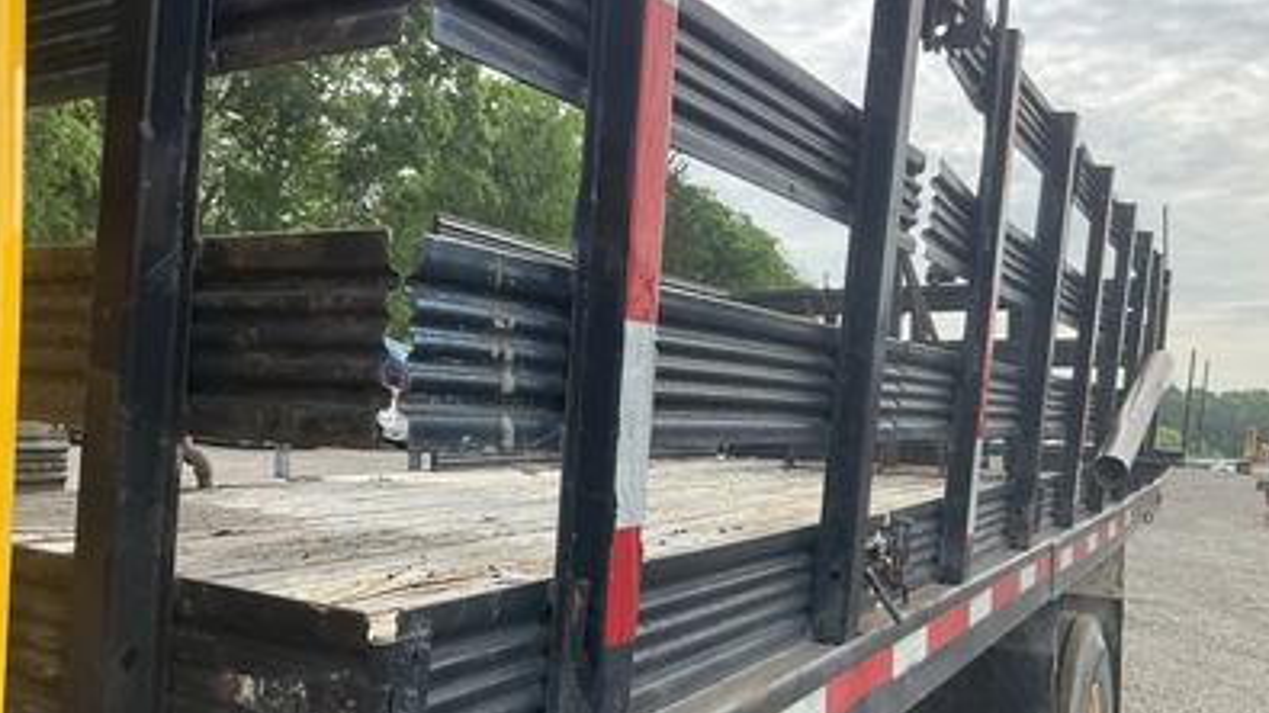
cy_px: 373
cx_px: 639
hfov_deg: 61.0
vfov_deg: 36.6
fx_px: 1077
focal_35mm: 32
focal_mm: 3
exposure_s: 1/700
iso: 25
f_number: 1.8
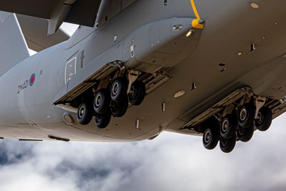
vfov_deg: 4.4
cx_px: 200
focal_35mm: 309
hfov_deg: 6.7
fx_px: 2456
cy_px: 4
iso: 125
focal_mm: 100
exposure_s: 1/640
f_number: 8
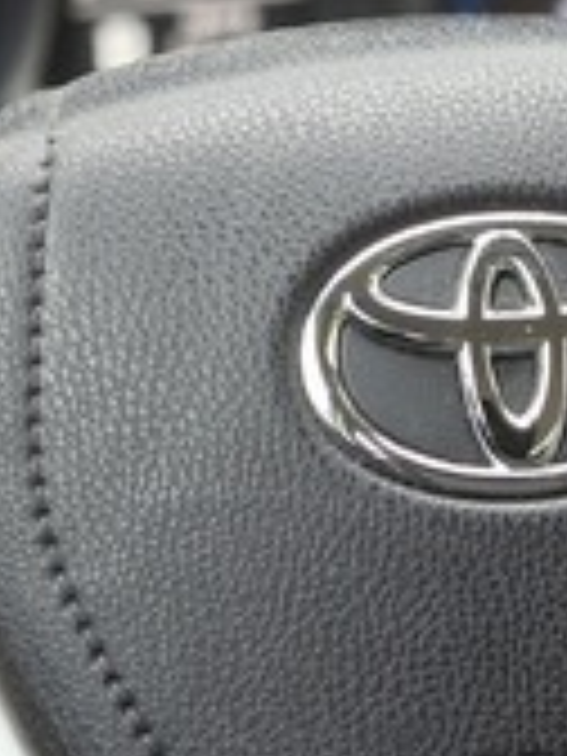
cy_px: 403
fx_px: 6290
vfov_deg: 6.9
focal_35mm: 288
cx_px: 486
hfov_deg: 5.2
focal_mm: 18.6
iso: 250
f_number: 2.9
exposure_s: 1/30
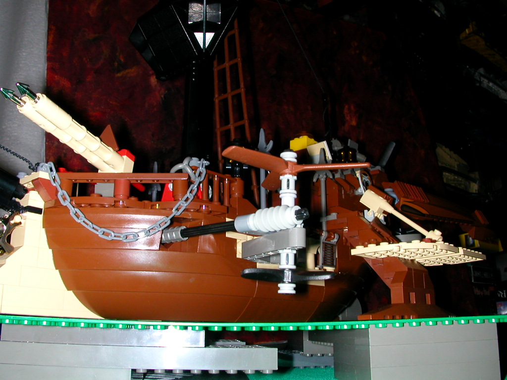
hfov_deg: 50.1
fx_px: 542
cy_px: 190
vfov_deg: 38.7
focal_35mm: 37
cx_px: 254
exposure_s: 1/59.9
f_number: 4.5
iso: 100
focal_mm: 5.6
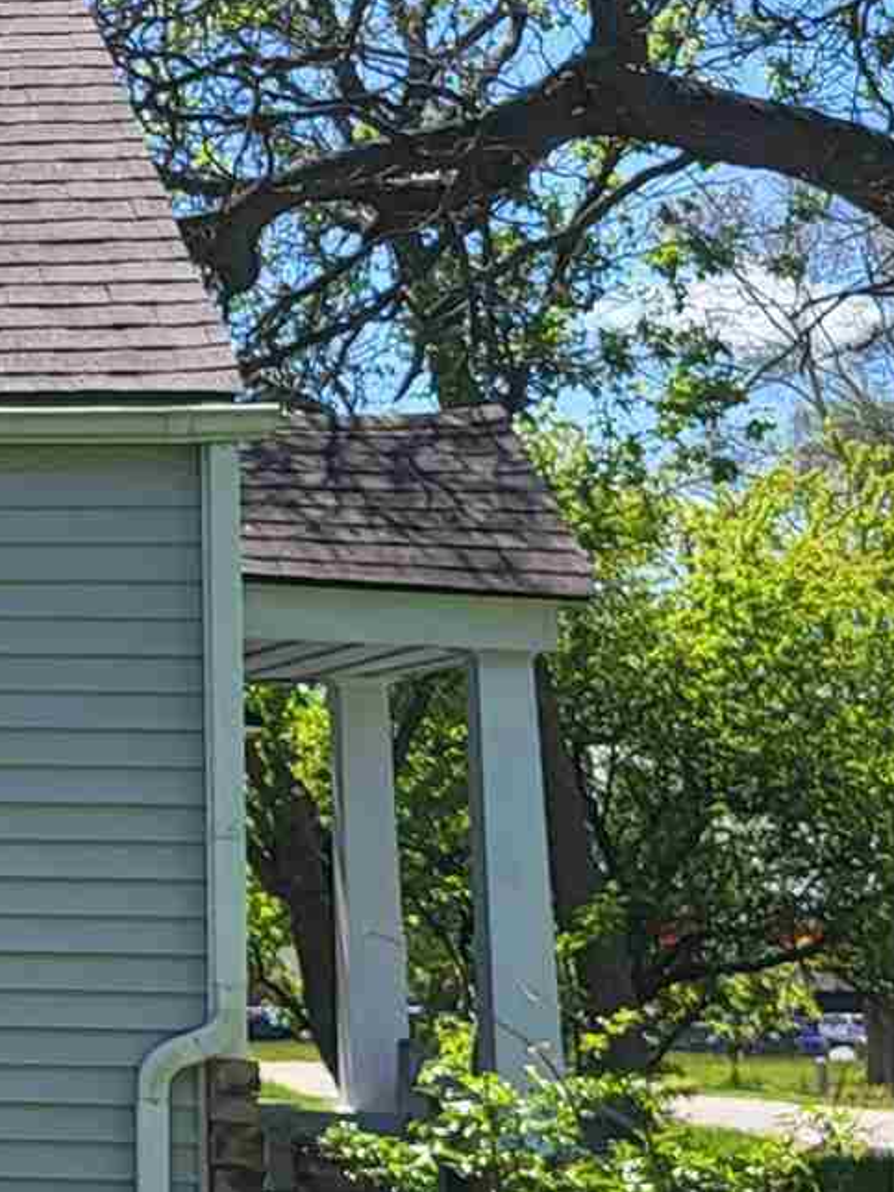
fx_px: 4270
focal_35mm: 124
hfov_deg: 10.5
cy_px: 668
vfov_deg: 15.9
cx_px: -1161
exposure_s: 1/1920
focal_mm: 5.4
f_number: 1.8
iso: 40
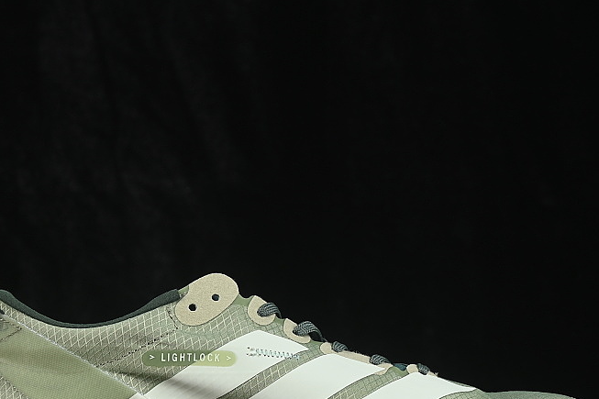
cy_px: 322
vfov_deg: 11.0
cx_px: 274
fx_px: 2063
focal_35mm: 124
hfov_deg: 16.5
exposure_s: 1/80
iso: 160
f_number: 8
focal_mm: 50
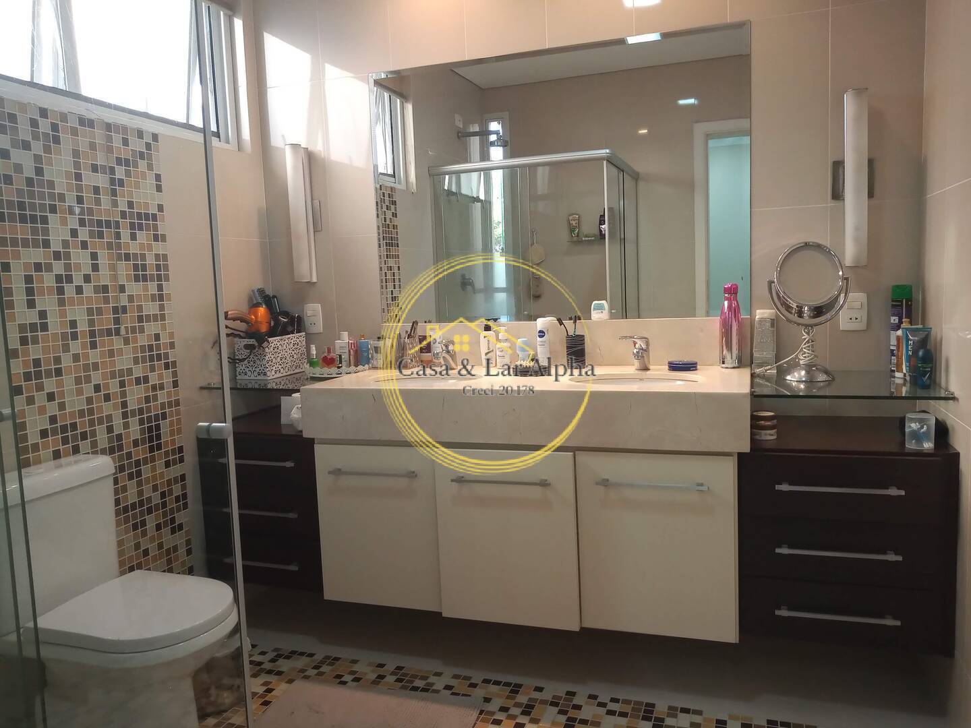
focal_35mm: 20
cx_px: 486
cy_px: 364
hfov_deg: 81.7
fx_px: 561
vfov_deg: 66.0
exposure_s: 1/40
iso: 349
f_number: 2
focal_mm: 3.54
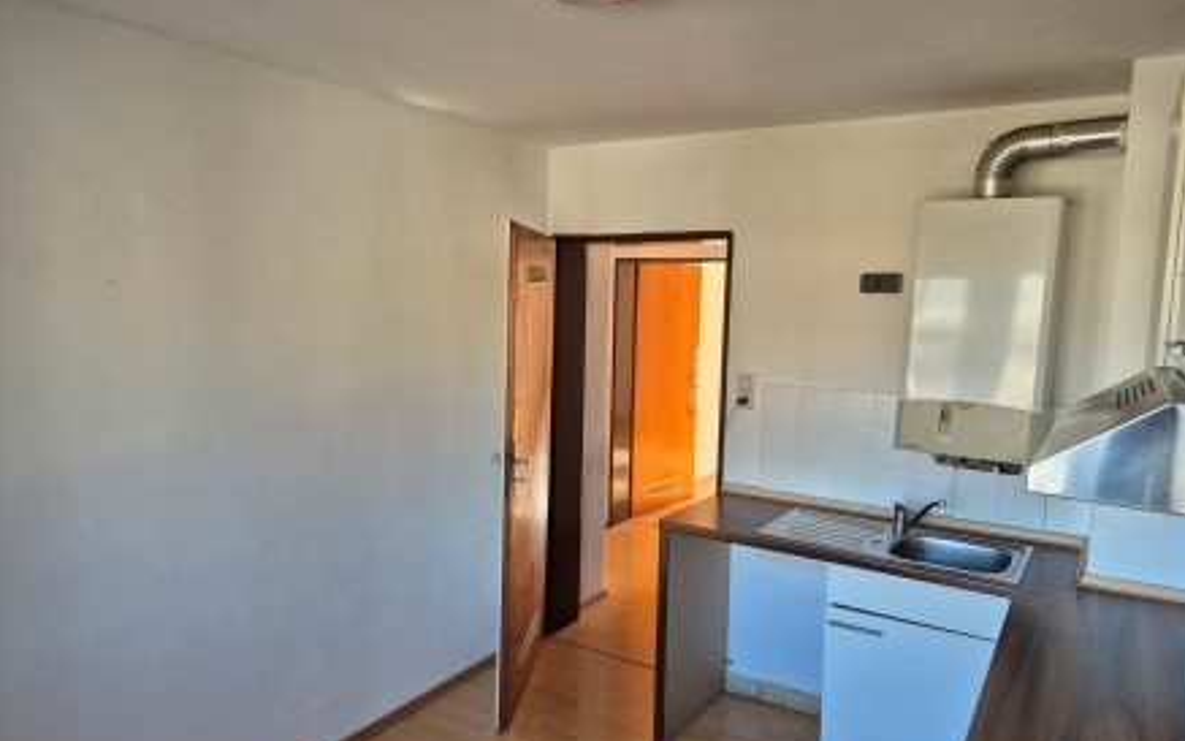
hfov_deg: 72.6
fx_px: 807
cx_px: 599
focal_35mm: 25
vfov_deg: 49.2
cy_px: 410
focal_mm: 5.4
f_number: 1.8
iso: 160
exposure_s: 1/180
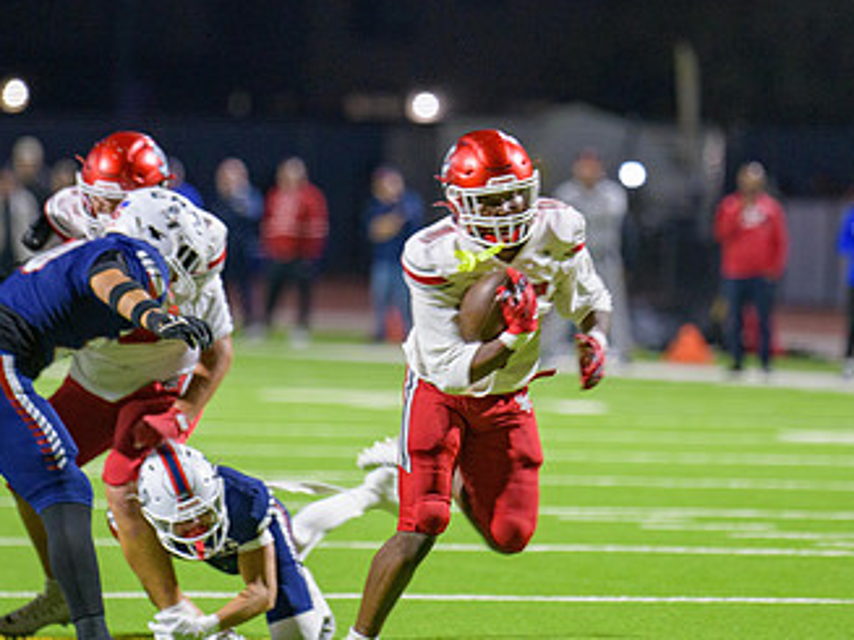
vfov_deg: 3.6
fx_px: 10111
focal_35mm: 410
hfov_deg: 4.8
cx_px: 543
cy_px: 289
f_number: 2.8
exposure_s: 1/250
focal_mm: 240
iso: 2000
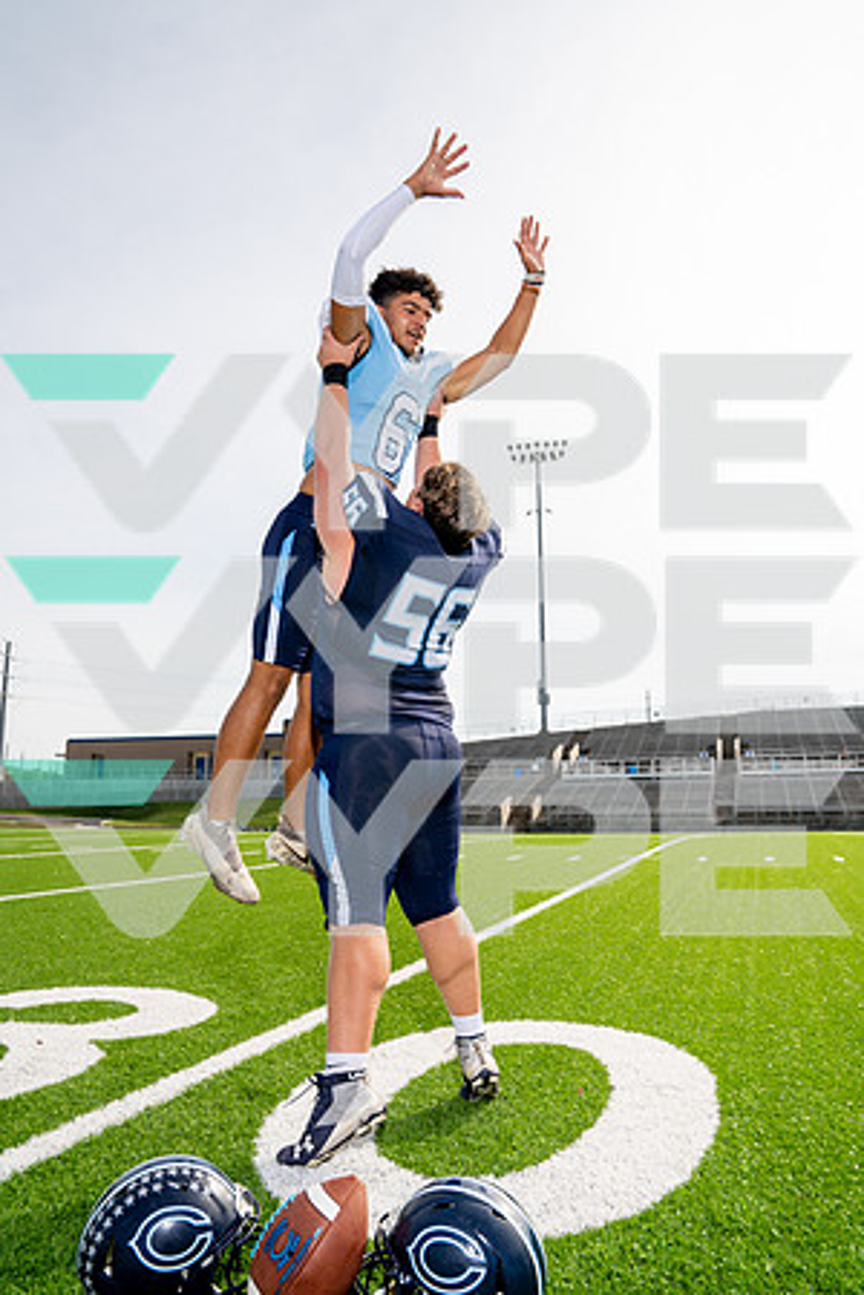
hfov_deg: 53.1
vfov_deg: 73.7
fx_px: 864
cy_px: 648
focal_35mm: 24
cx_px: 432
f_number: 8
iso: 100
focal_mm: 24
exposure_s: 1/250
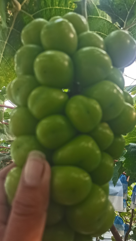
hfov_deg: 38.8
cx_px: 82
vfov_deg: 64.3
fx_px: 192
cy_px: 121
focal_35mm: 30
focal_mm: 4.94
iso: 64
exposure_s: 1/99.9
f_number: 1.9
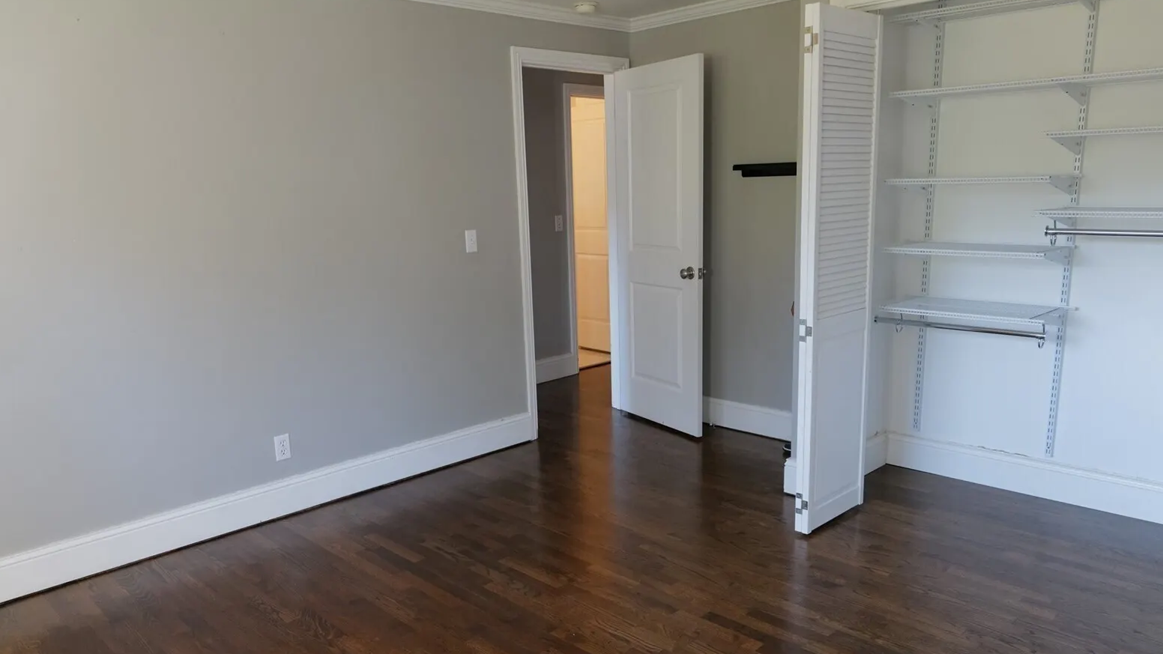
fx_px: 833
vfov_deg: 42.8
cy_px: 377
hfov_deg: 69.9
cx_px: 576
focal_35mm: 27
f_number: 7.1
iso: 1600
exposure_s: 1/50
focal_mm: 25
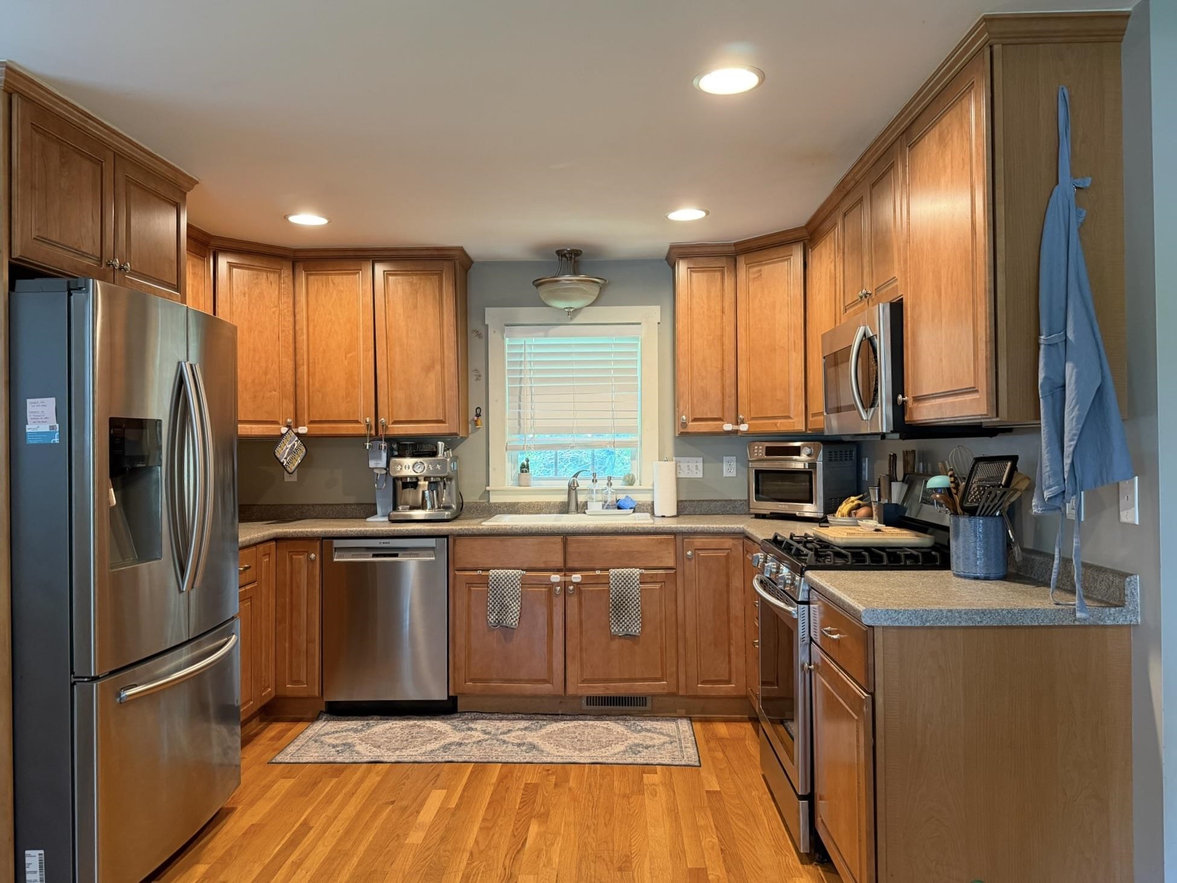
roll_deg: -1.4
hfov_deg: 71.6
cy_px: 442
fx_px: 816
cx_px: 588
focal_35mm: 24
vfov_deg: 56.8
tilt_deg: -0.5
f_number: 1.78
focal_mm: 6.76
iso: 400
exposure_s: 1/60
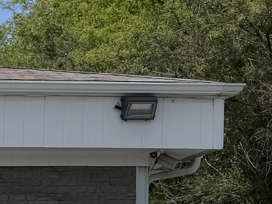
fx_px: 1053
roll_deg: -0.2
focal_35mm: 134
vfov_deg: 10.3
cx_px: -210
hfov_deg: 13.3
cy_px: 381
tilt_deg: -3.8
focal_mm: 6.76
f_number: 1.78
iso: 80
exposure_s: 1/5714
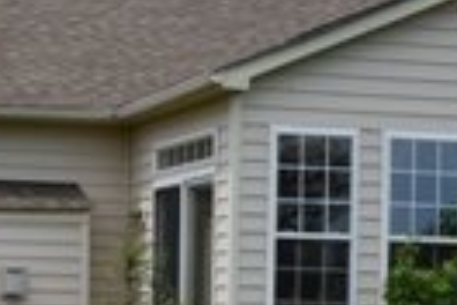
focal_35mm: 154
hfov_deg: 12.9
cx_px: -132
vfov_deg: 8.8
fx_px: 1955
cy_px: 350
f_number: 11
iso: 400
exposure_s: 1/400
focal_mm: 18
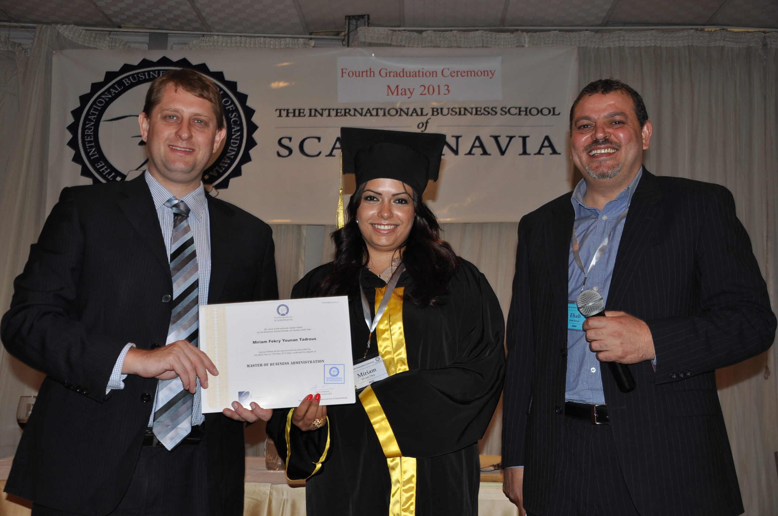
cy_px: 258
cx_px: 389
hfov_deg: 46.5
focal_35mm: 42
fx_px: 907
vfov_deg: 31.8
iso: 320
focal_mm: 28
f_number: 5.6
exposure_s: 1/60
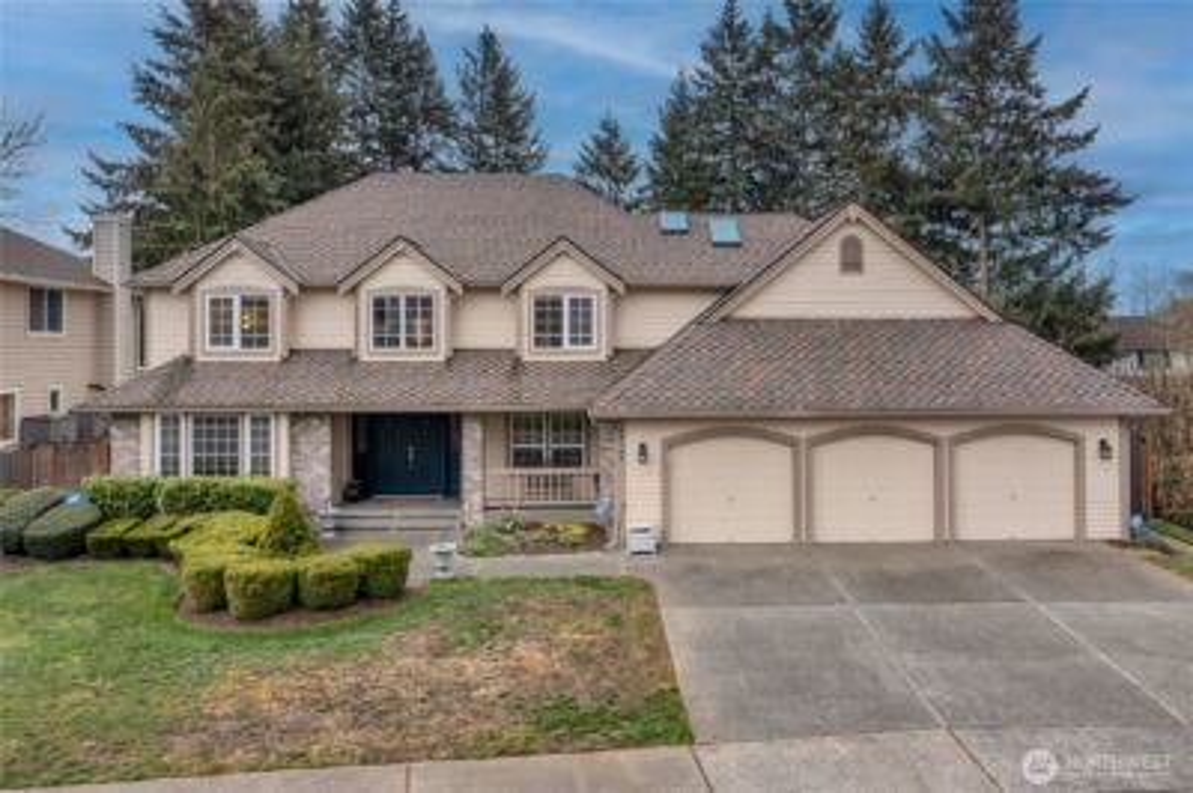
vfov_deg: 46.3
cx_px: 596
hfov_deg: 65.5
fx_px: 927
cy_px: 396
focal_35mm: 28
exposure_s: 1/800
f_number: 5
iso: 200
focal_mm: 10.26
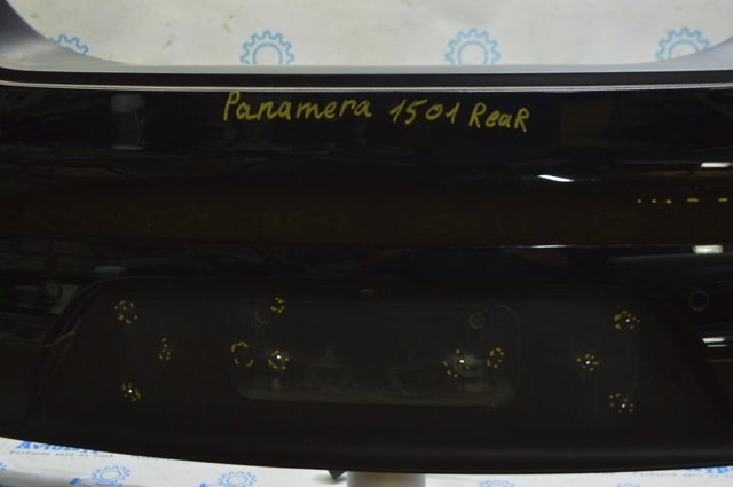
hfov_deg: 35.1
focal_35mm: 57
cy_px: 244
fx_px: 1159
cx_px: 366
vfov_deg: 23.7
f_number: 5.6
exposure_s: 1/20
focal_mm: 38
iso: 400
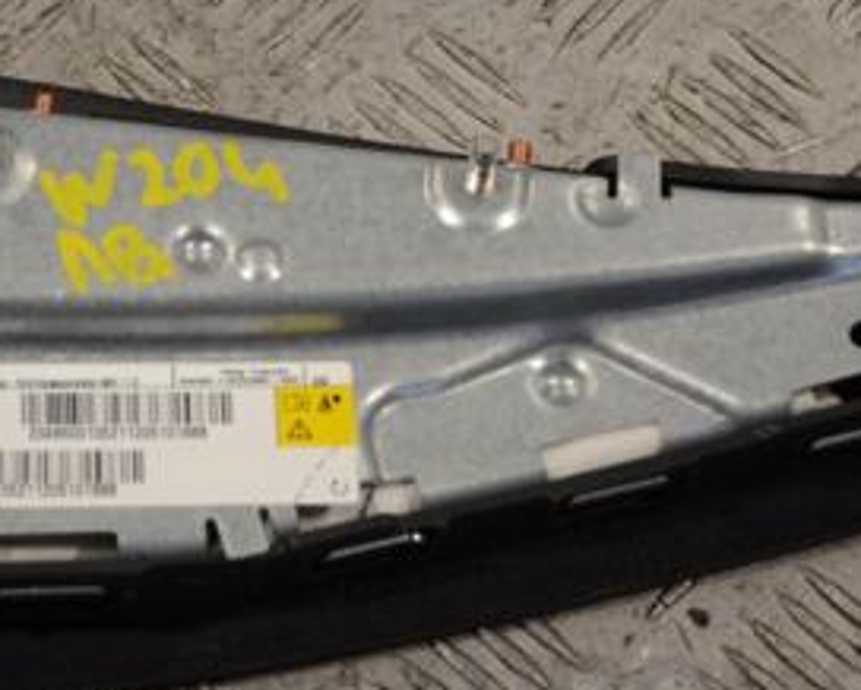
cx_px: 332
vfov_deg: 12.4
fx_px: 3162
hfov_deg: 15.5
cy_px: 282
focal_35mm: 124
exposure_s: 1/60
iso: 100
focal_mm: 40
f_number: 5.3
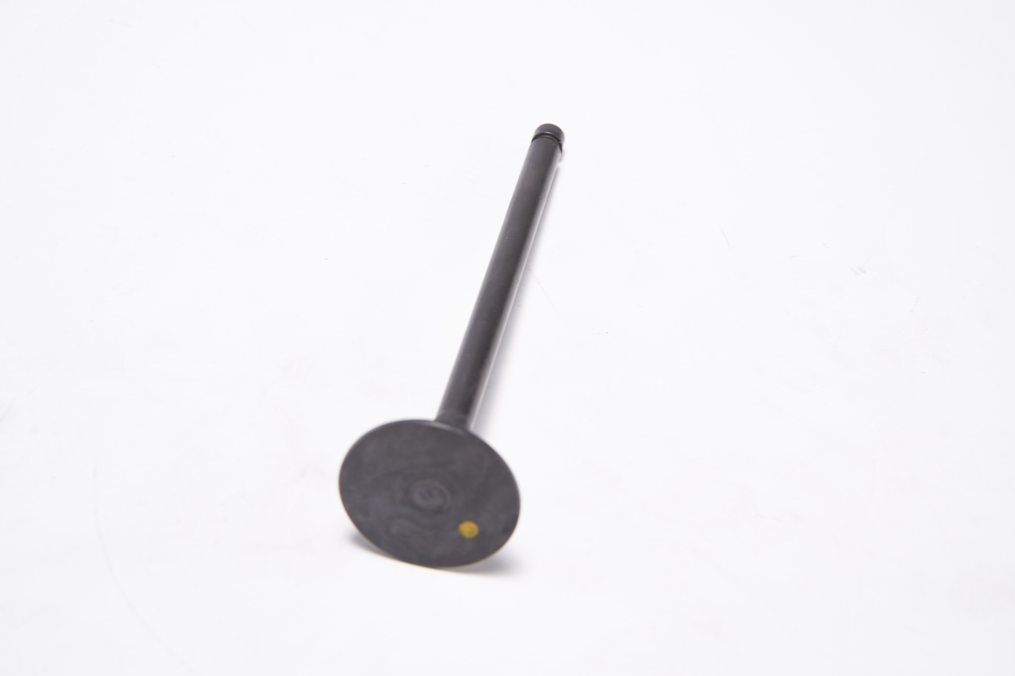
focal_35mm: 75
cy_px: 338
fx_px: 2114
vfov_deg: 18.2
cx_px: 508
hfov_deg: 27.0
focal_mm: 75
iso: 100
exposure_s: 1/80
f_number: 14
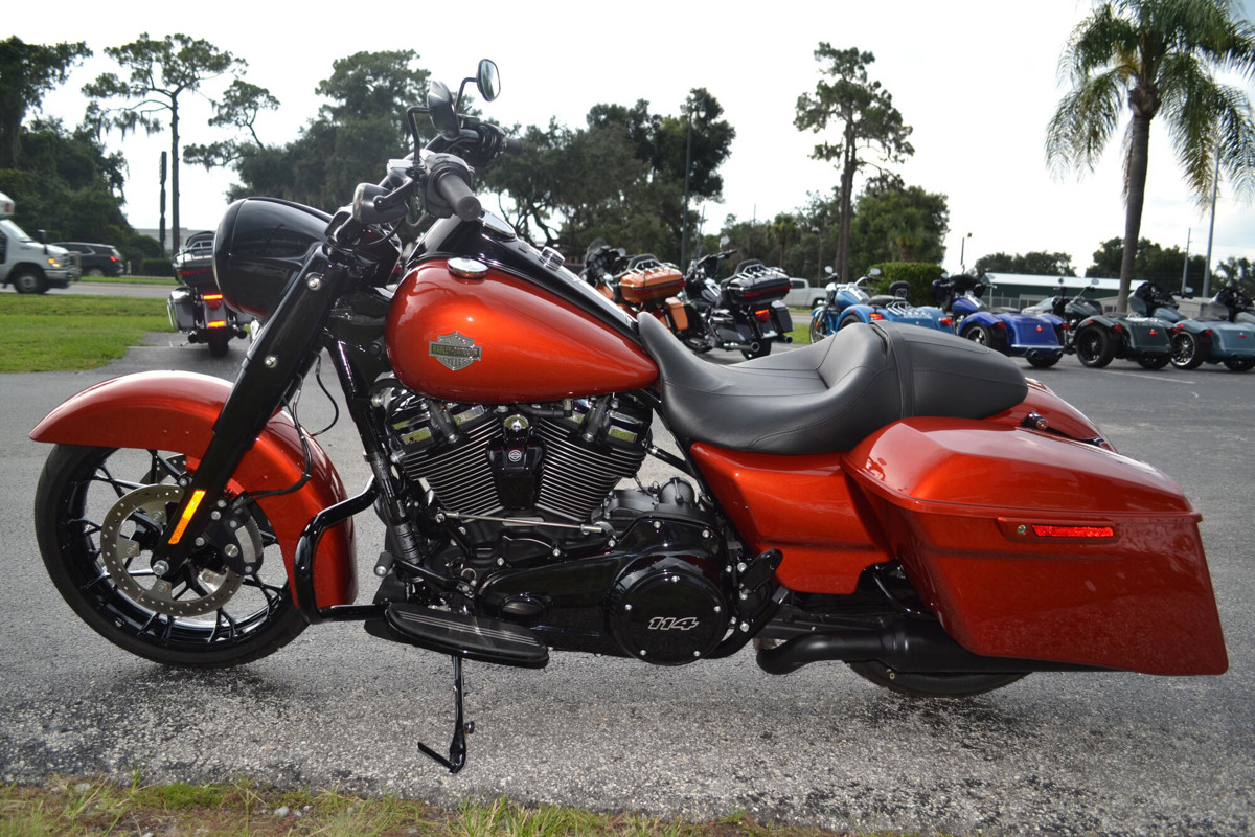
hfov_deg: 61.9
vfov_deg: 43.6
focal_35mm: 30
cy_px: 418
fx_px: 1046
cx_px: 628
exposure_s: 1/200
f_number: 4
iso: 100
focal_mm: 20
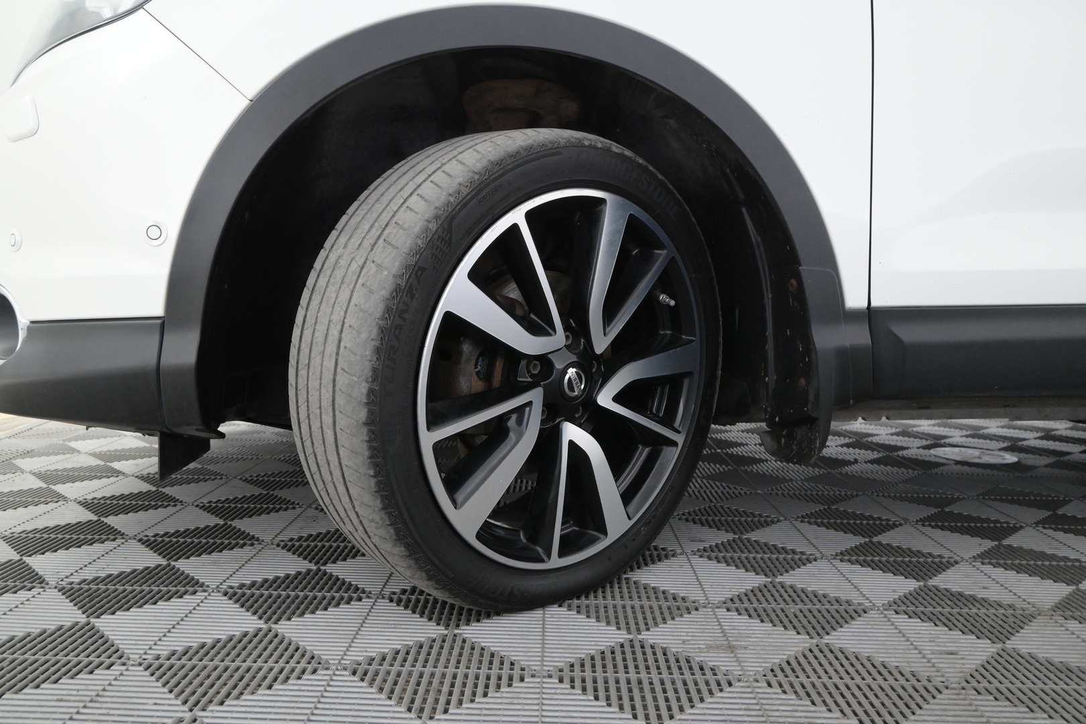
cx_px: 543
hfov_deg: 63.2
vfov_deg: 44.6
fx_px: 882
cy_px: 362
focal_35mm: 29
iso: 2500
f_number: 4.5
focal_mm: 19.5
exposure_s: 1/80
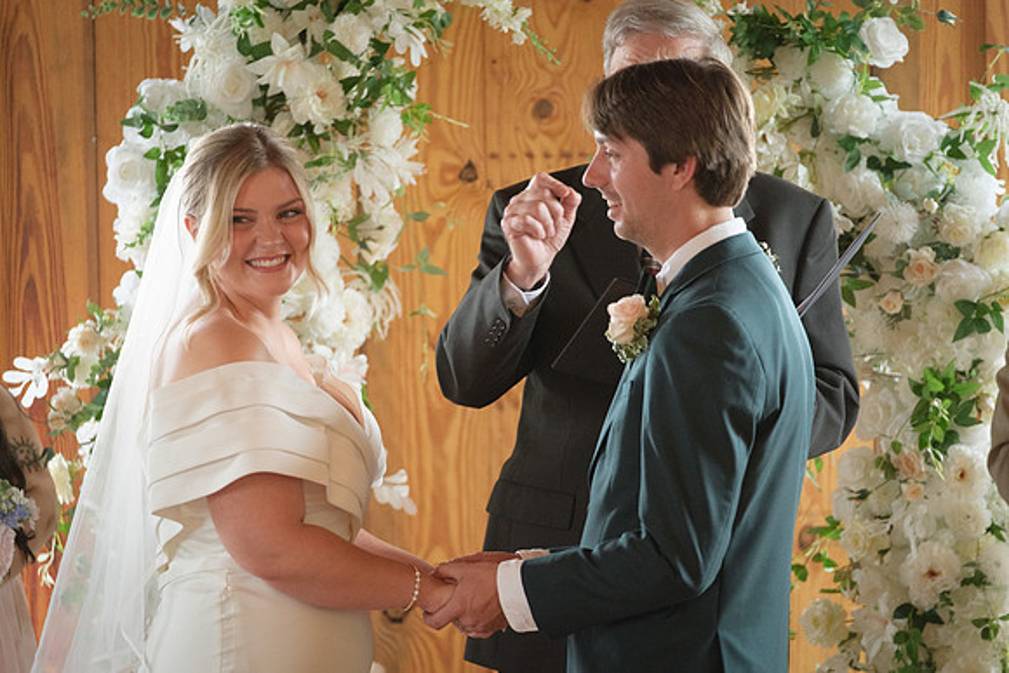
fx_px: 5438
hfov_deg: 10.6
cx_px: 504
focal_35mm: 194
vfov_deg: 7.1
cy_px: 336
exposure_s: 1/125
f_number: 2.8
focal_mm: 129.2
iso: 2000
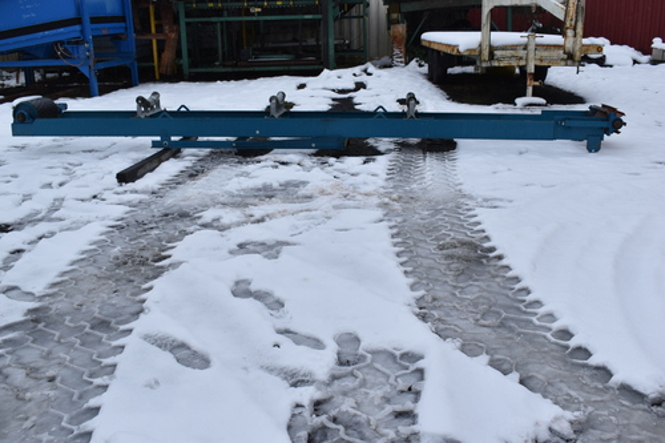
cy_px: 222
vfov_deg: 36.8
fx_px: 665
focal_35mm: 36
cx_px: 332
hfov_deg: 53.1
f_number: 8
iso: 180
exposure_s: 1/250
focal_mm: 24
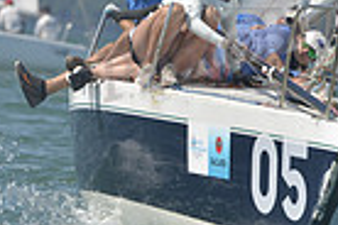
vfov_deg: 1.0
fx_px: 13463
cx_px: 573
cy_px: 131
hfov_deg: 1.4
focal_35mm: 1434
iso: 200
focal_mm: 340
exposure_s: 1/1000
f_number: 7.1
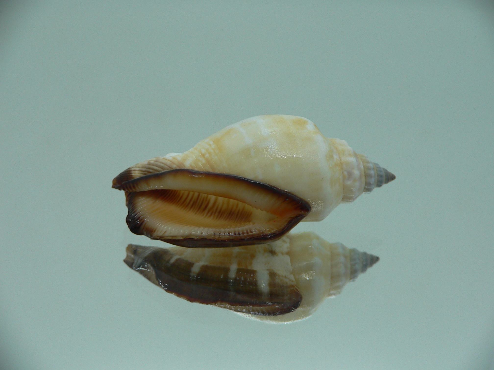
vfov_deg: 40.7
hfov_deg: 52.6
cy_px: 185
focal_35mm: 35
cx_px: 247
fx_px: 499
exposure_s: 1/60
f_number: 2.8
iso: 80
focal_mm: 4.6
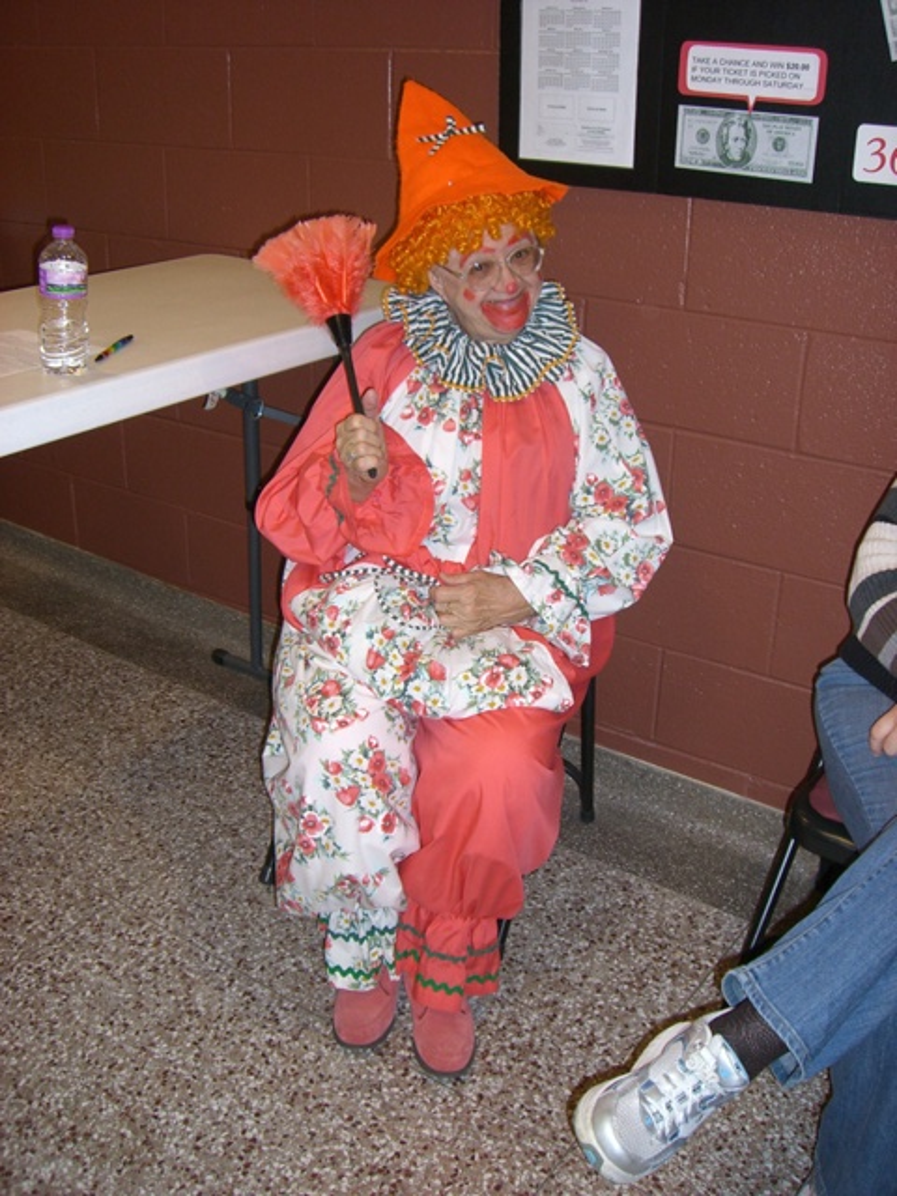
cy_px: 598
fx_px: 1313
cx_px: 448
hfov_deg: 37.7
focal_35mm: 38
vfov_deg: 49.0
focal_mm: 6.2
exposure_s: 1/60
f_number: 2.7
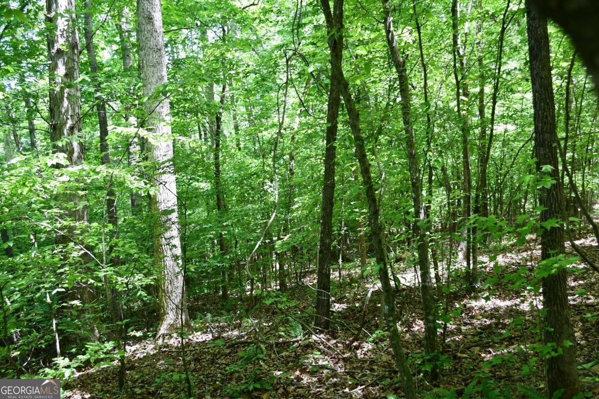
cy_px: 200
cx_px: 300
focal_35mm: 36
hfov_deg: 53.1
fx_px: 599
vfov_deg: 36.9
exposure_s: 1/250
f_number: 3.5
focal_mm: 18
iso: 800
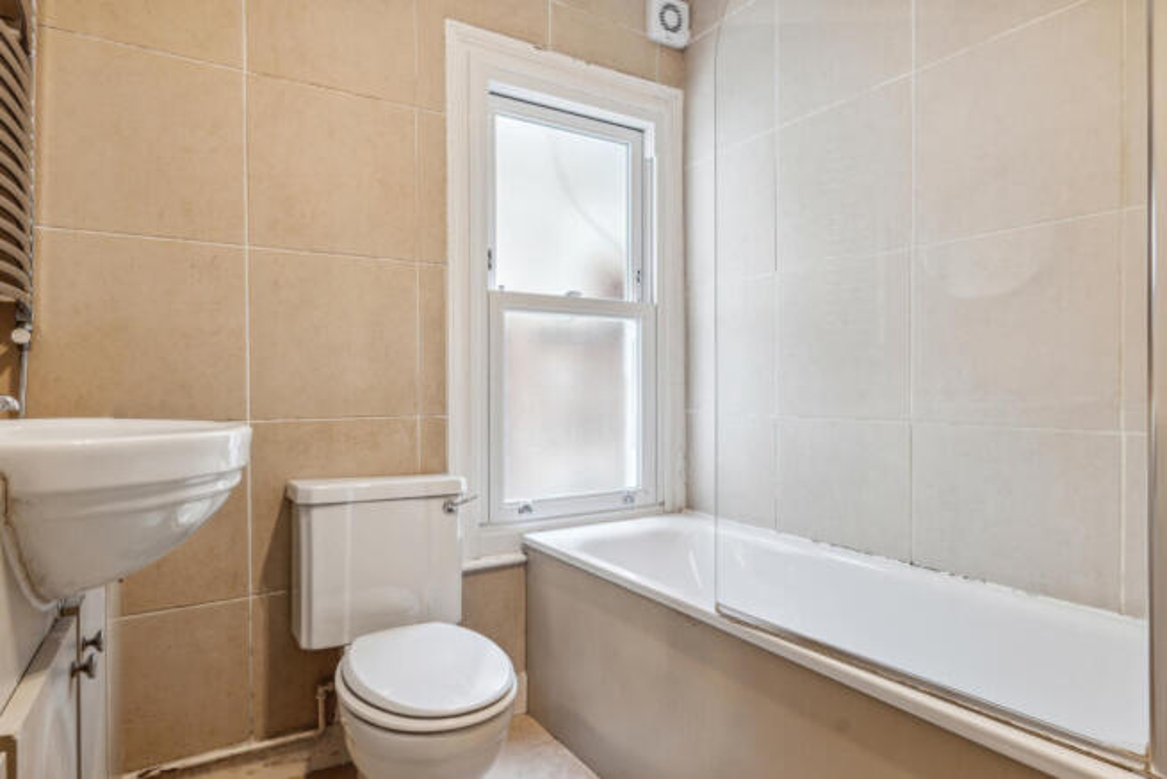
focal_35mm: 20
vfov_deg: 62.0
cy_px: 390
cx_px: 584
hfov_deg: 84.0
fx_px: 648
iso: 400
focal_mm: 20
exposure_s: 1/8
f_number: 11
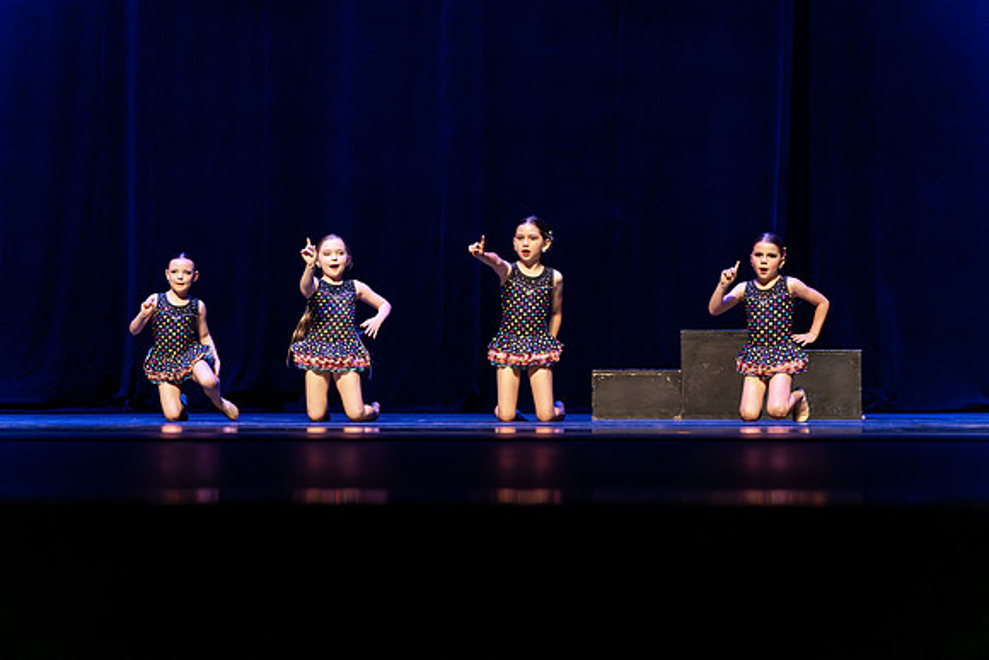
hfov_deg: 20.2
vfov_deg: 13.6
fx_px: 2775
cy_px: 330
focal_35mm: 101
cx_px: 494
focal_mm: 101
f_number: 2.8
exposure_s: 1/640
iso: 3200
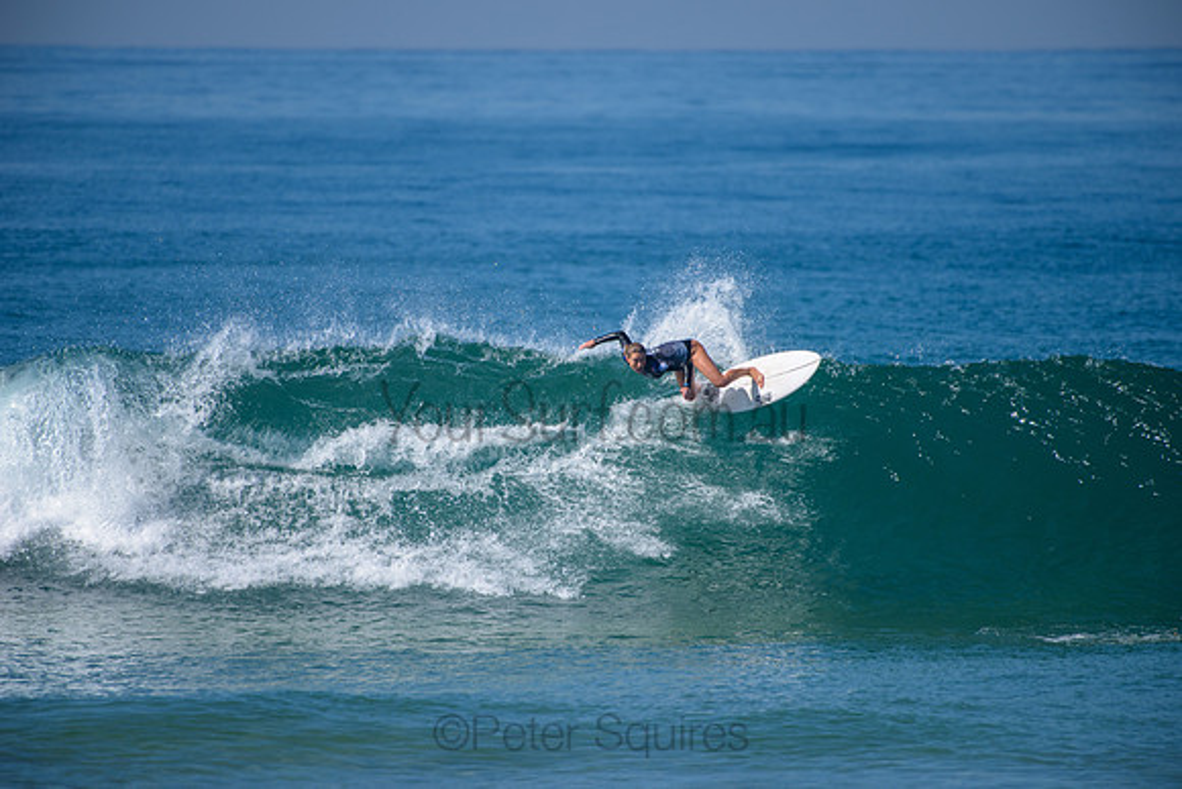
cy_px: 394
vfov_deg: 2.8
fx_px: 16420
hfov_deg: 4.1
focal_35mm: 500
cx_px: 591
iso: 180
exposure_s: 1/2000
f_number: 5.6
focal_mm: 500
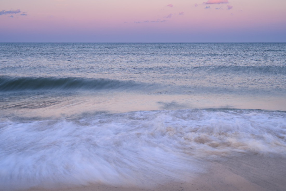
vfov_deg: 26.0
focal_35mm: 52
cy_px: 96
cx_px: 143
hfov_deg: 38.2
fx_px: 414
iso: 50
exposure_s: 1/2
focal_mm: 52
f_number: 14
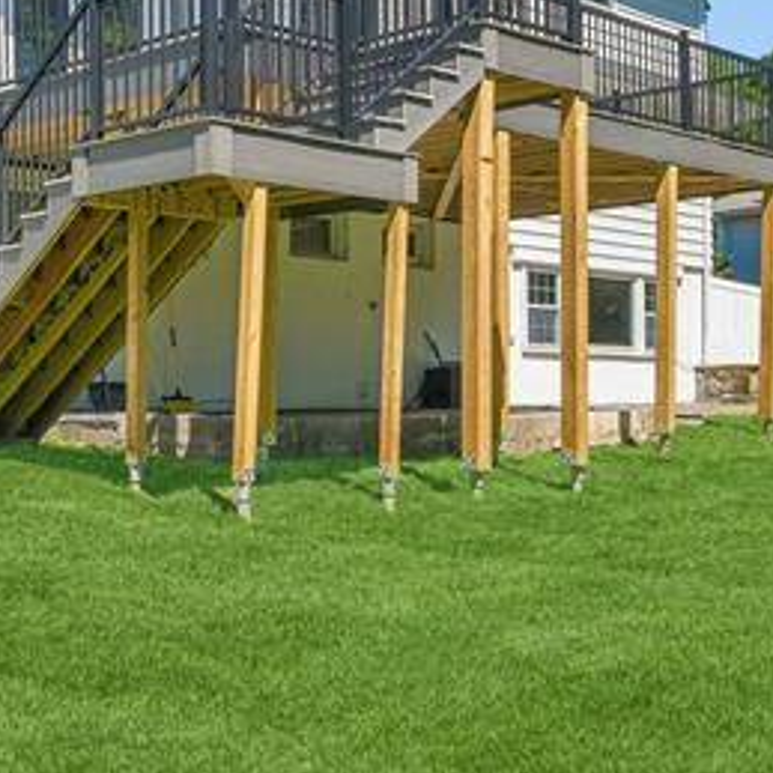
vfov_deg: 30.0
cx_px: 307
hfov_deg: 30.0
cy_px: 409
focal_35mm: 57
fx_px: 1440
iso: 160
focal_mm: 11.2
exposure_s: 1/550
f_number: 5.6
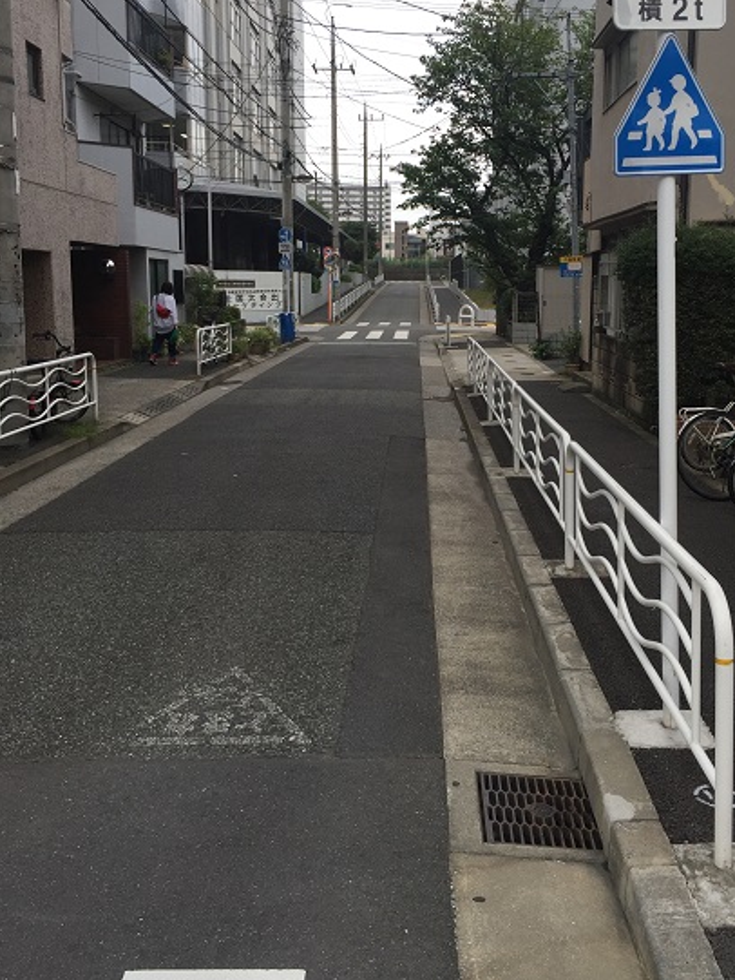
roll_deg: +0.0
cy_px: 428
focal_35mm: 35
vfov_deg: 52.5
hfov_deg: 40.5
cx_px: 442
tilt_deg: -7.2
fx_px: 990
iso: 32
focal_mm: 4.15
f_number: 2.2
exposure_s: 1/299
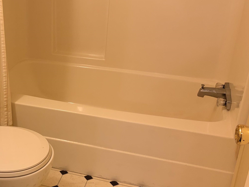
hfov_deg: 35.6
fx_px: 374
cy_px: 98
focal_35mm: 52
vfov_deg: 28.0
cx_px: 49
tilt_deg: -26.5
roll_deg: -0.2
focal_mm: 5.96
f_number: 1.6
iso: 160
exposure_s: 1/60
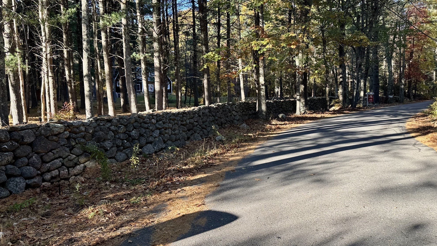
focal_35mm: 27
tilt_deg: -2.6
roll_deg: +1.9
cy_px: 119
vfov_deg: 42.9
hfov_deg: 69.9
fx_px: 313
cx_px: 219
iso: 80
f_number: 1.78
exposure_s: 1/325
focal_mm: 6.76
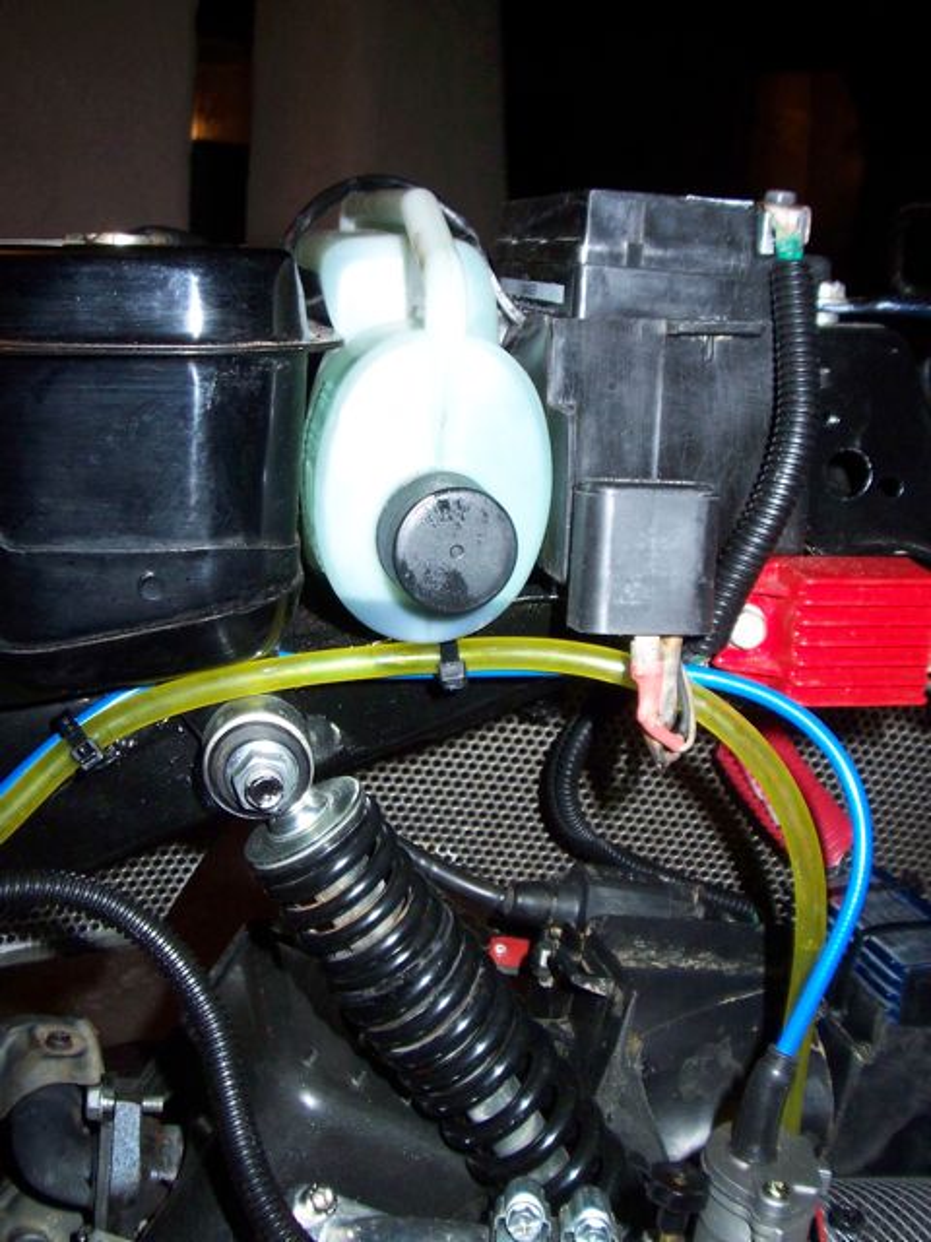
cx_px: 466
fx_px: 1363
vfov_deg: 49.0
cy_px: 621
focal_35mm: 38
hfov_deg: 37.7
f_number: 3.9
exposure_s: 1/60
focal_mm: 6.3
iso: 200
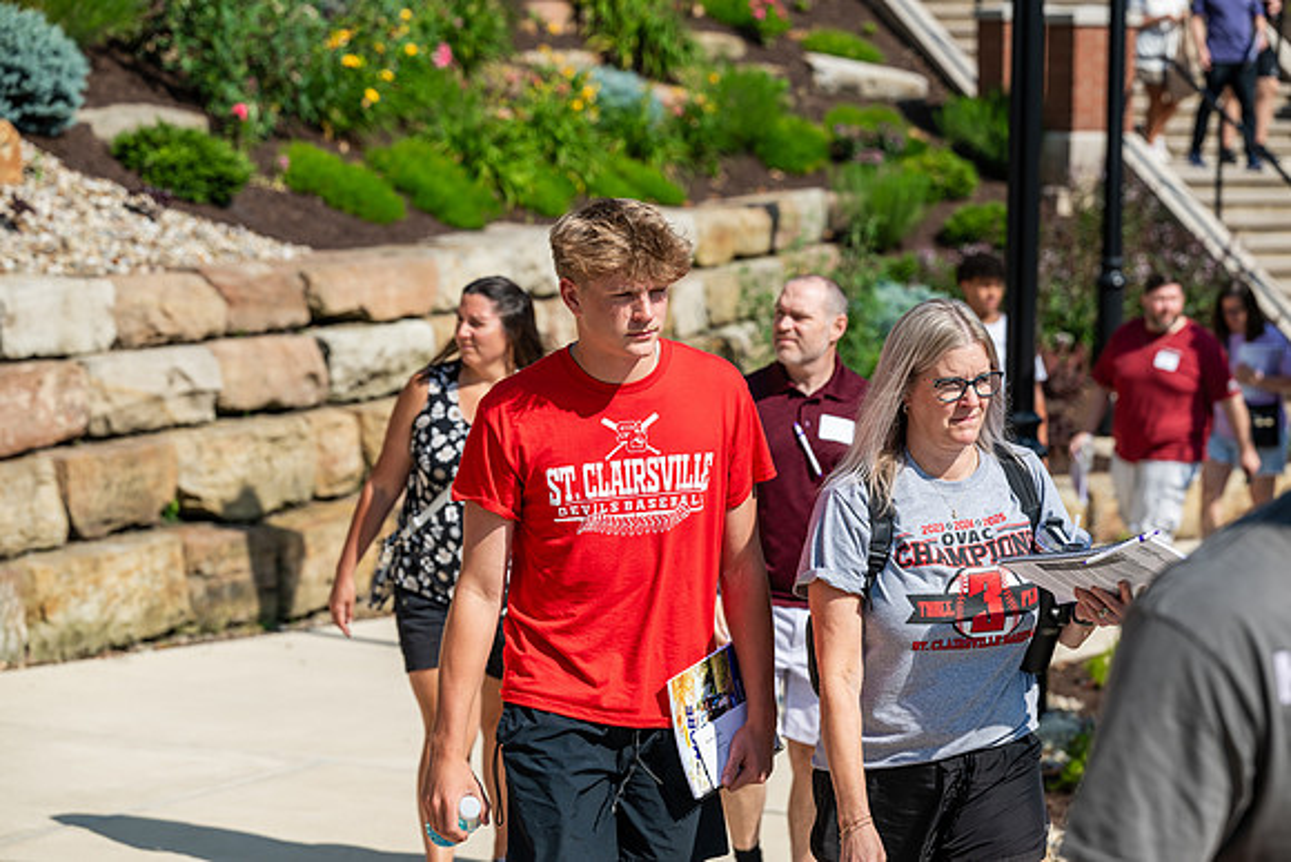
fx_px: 3659
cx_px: 646
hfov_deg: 20.0
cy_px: 431
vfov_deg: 13.4
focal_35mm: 102
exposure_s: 1/800
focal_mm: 102
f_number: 4.5
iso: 80
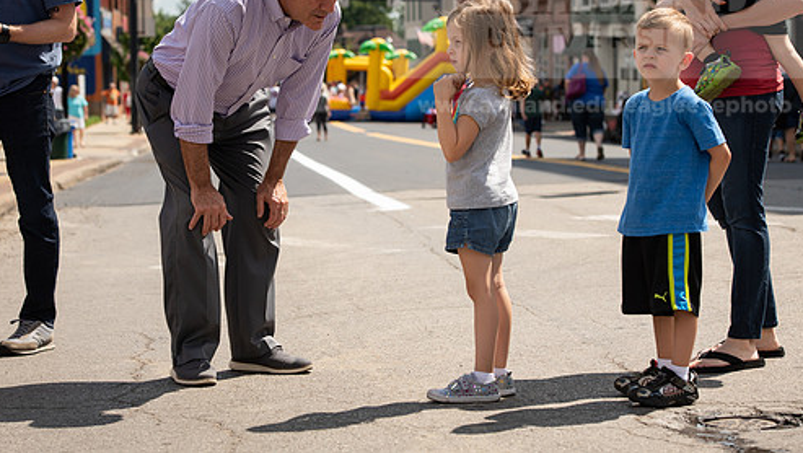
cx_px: 344
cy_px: 139
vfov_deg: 12.0
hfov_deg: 21.1
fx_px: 2152
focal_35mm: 101
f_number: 6.3
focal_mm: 82
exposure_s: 1/640
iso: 200
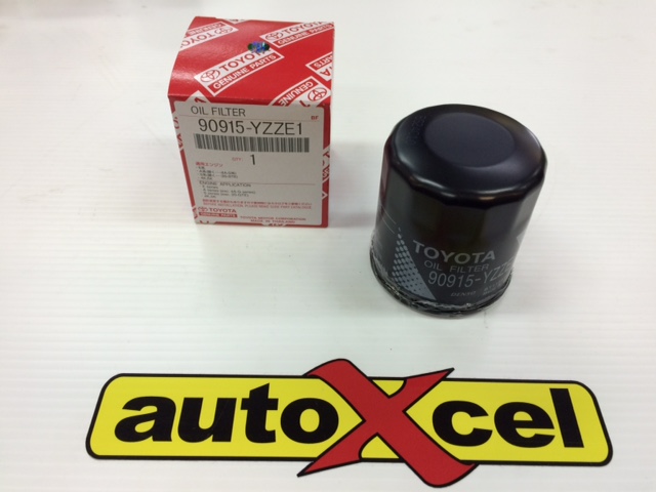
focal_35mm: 29
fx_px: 550
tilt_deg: -46.8
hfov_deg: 61.7
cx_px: 328
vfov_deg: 48.2
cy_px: 246
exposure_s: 1/33
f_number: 2.2
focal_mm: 4.15
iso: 40
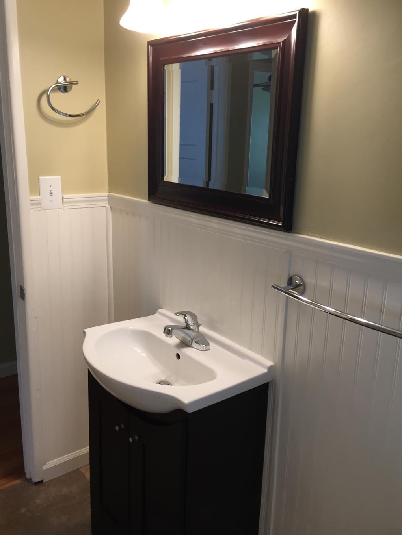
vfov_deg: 56.8
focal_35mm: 32
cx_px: 208
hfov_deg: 44.2
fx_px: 495
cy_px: 271
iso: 32
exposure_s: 1/30
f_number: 2.2
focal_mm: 4.15
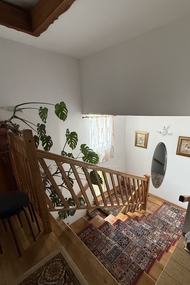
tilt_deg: -18.0
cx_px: 101
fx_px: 135
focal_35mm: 17
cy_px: 156
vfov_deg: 93.0
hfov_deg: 70.4
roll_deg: +0.4
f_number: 2.2
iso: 320
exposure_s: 1/99
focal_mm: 2.22
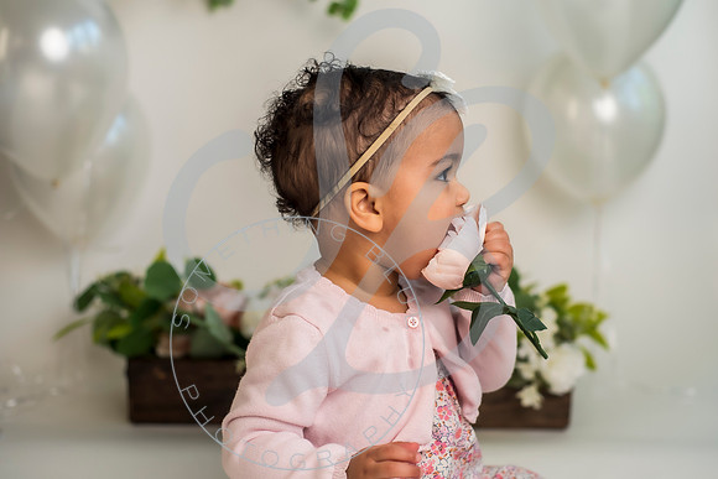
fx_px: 1060
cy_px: 240
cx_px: 382
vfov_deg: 25.5
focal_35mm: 53
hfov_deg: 37.4
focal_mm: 50
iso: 100
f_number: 2.8
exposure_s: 1/200
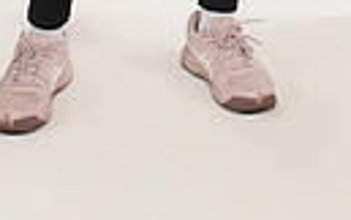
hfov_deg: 13.4
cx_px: 182
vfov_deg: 7.7
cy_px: -350
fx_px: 1494
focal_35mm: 156
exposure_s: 1/320
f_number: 7.1
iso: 500
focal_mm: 44
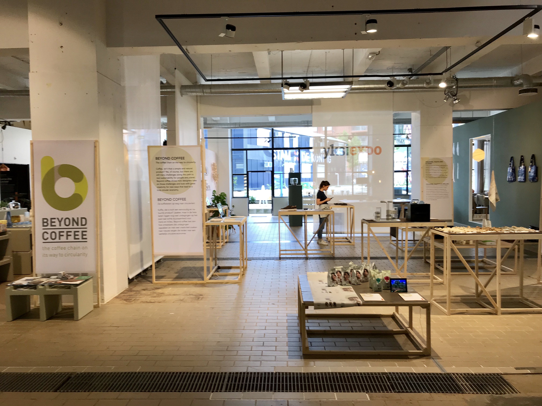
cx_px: 271
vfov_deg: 49.7
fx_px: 438
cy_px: 203
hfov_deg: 63.4
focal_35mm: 28
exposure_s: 1/50
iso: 25
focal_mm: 3.99
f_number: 1.8
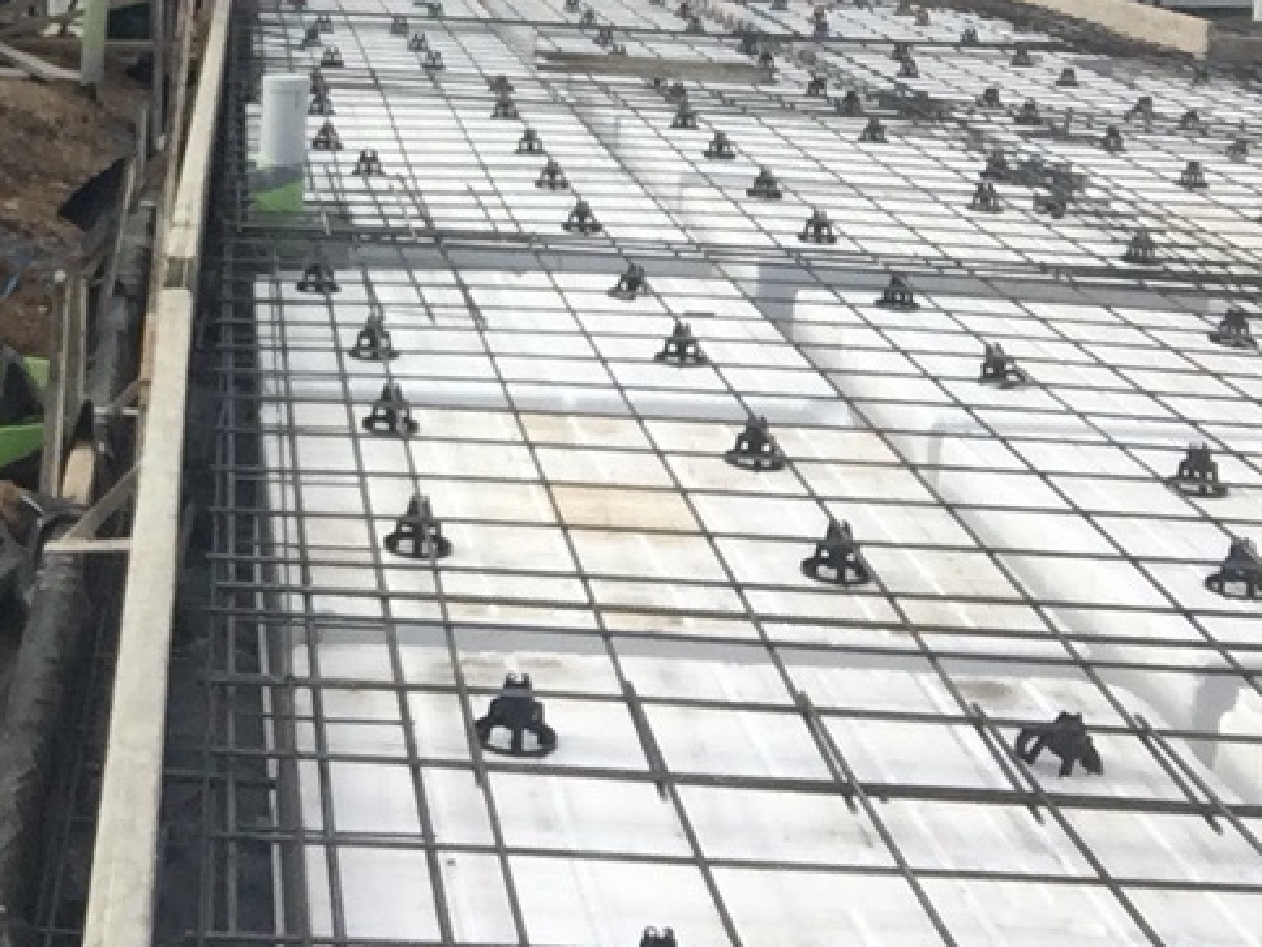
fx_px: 2333
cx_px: 282
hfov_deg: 29.7
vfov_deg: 22.3
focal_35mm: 64
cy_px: 65
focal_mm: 2.65
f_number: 2.2
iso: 32
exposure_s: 1/1328
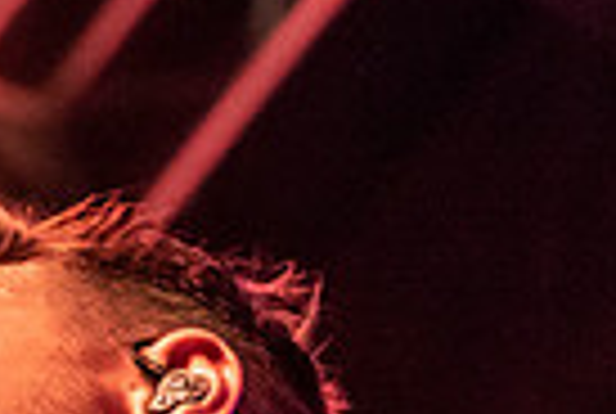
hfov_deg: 9.7
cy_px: 623
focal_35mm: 211
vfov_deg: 6.5
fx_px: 3618
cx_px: 180
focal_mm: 50
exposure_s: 1/800
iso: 5000
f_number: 3.2
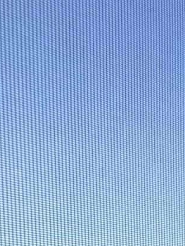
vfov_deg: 22.9
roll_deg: -1.8
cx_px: 418
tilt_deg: -4.7
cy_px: 380
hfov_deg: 15.2
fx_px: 478
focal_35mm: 67
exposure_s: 1/742
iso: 50
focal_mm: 2.22
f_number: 2.2
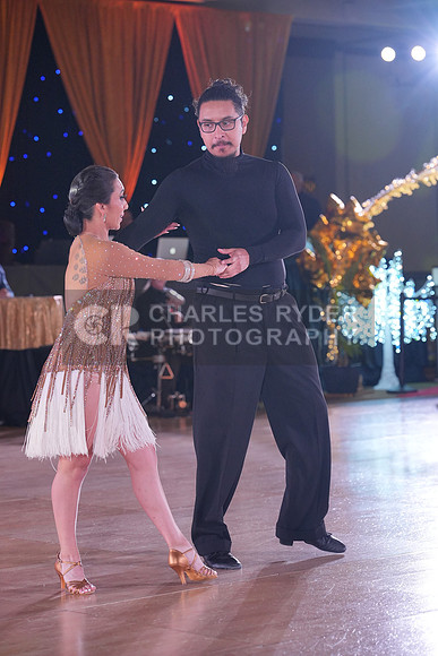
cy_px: 328
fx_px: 1824
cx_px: 219
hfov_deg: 13.7
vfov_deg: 20.4
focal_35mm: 100
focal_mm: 100
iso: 2000
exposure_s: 1/400
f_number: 4
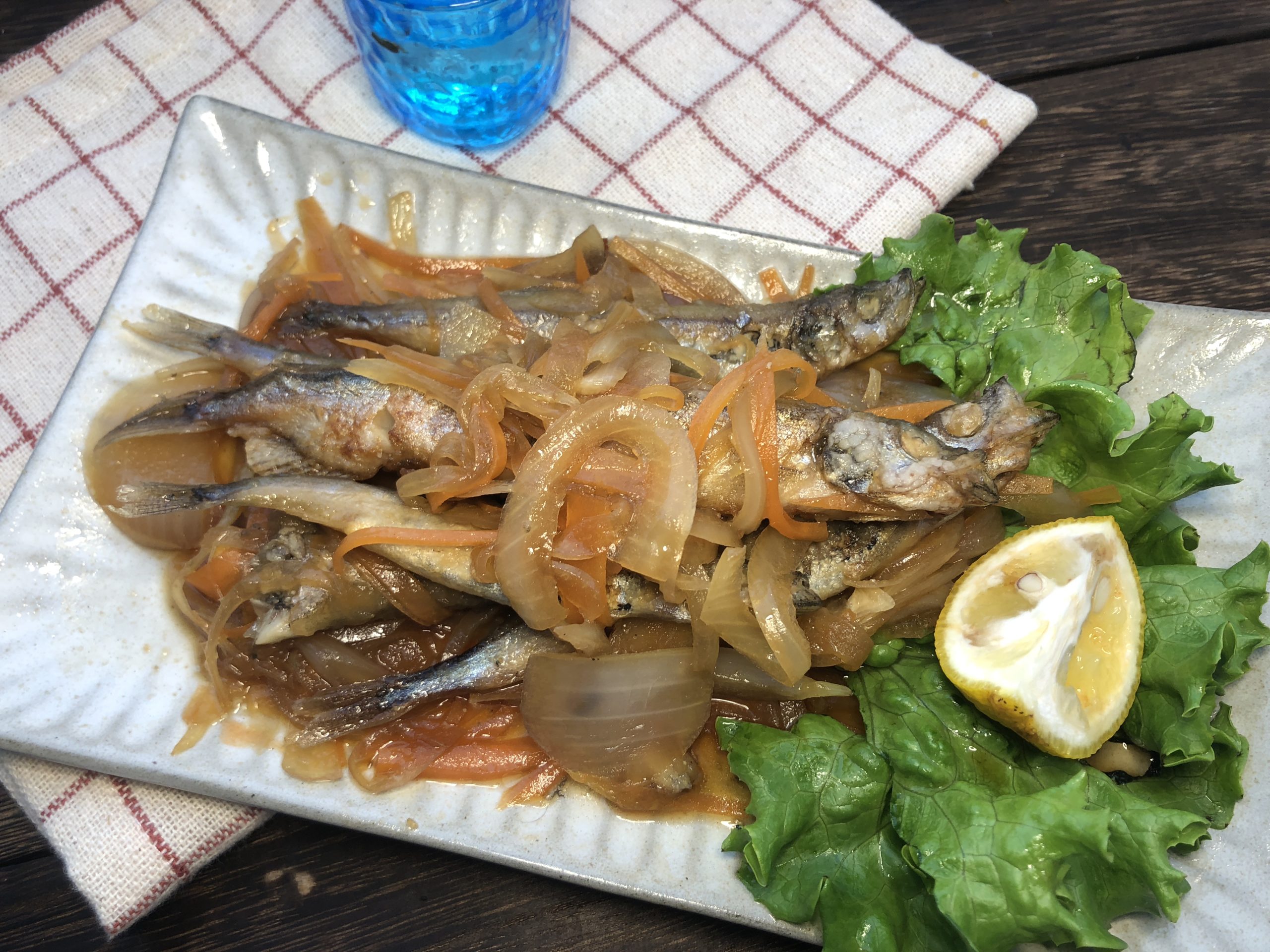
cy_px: 476
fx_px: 1064
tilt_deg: -66.4
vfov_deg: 48.2
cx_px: 635
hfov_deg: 61.7
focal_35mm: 29
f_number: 1.8
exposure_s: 1/33
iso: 32
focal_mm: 3.99
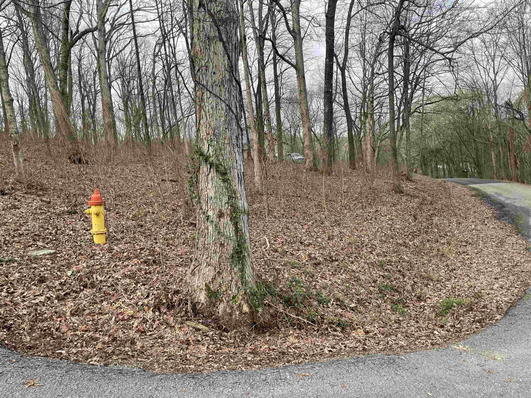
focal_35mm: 26
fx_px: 399
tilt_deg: -4.5
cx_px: 266
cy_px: 199
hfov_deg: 67.3
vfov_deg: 53.1
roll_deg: +7.6
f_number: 1.6
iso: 32
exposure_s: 1/317
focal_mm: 4.2
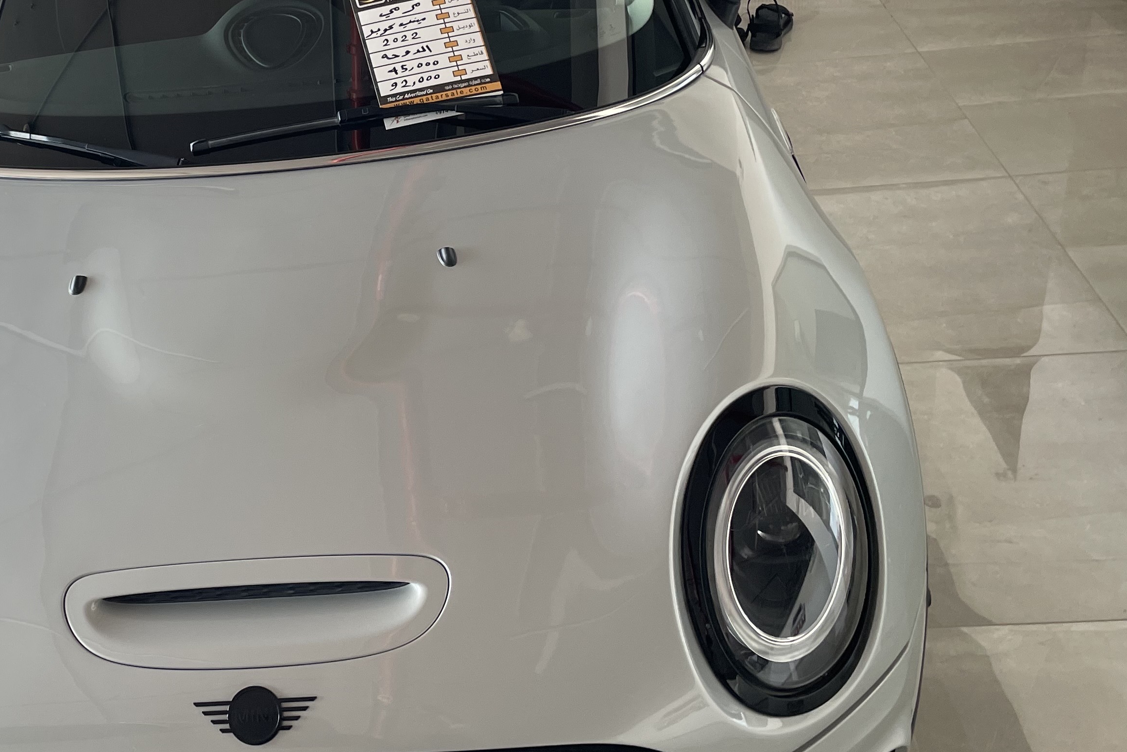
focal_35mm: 47
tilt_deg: -32.6
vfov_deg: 28.4
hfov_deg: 40.4
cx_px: 245
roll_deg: +9.2
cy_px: 229
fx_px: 1471
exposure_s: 1/121
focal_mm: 4.2
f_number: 1.6
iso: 64
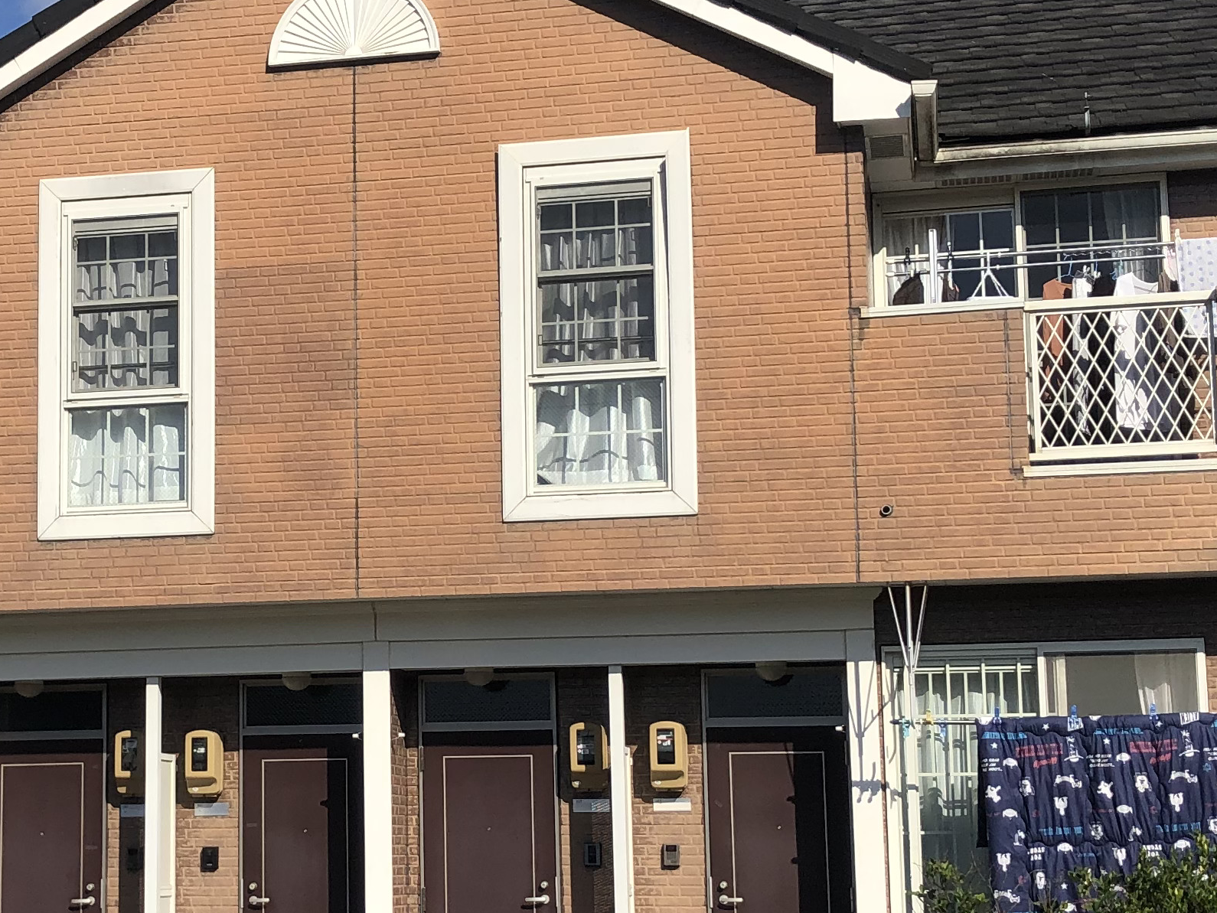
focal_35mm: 71
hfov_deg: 27.1
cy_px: 568
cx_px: 357
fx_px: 2497
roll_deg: +0.8
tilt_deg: +6.2
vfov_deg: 20.7
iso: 20
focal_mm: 3.99
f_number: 1.8
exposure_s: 1/2703
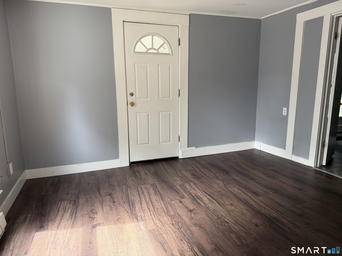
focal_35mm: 24
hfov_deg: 71.6
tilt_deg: -10.1
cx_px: 171
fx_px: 237
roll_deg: +0.3
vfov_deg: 56.8
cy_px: 128
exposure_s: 1/110
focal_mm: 6.76
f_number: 1.78
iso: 200
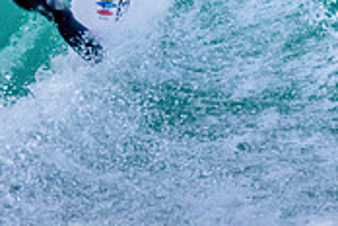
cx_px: 111
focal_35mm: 3400
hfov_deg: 0.6
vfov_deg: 0.4
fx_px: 31920
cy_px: -125
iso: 10000
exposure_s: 1/3200
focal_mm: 900
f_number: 11
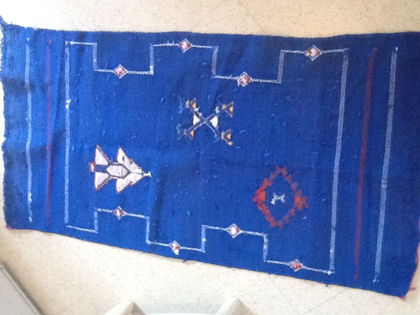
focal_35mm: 44
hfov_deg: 42.9
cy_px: 158
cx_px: 210
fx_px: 534
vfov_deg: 32.9
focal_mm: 2.03
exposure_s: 1/17
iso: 400
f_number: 2.4
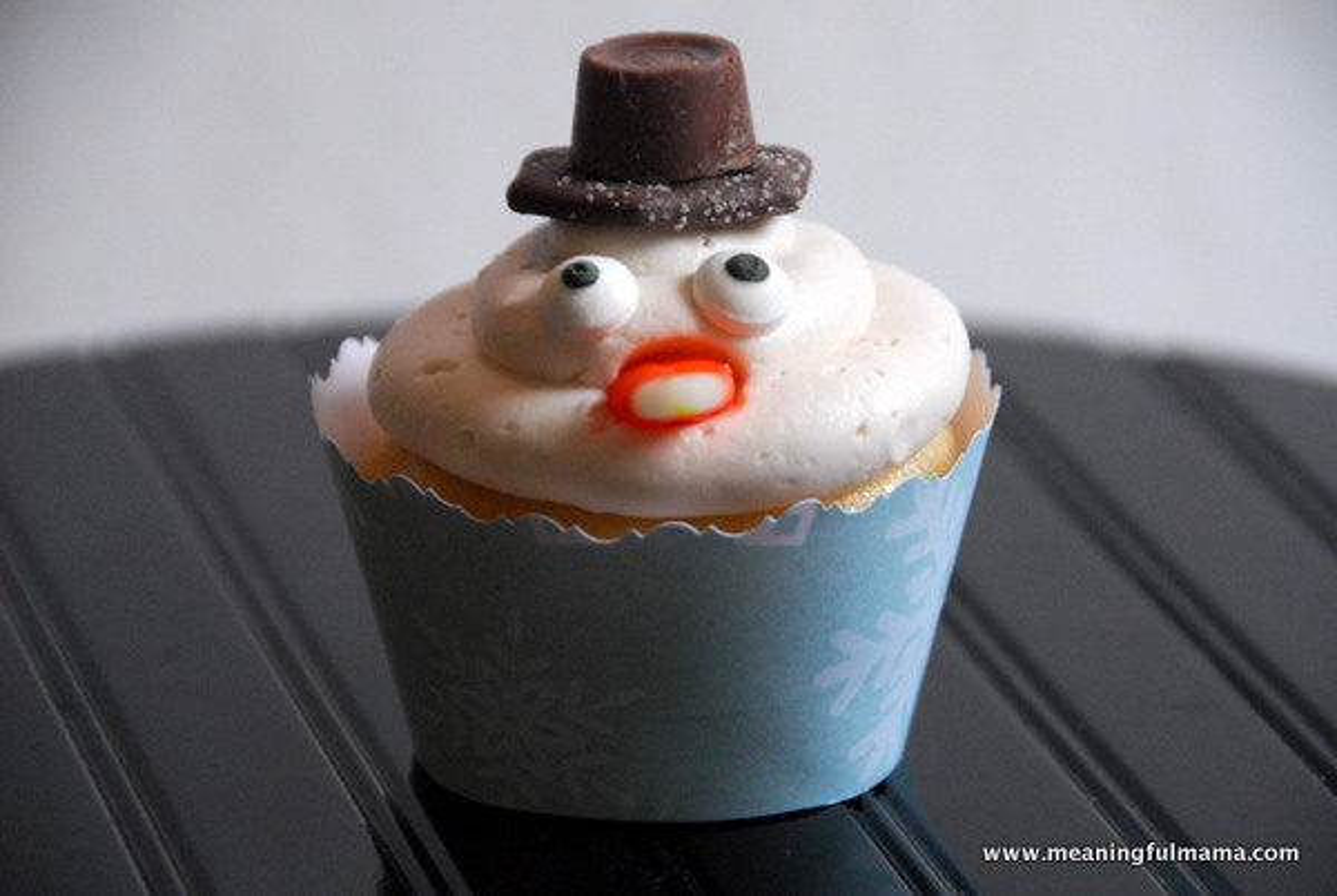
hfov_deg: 6.9
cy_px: 448
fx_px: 11158
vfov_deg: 4.6
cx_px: 668
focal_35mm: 300
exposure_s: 1/125
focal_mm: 200
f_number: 5.6
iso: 1400
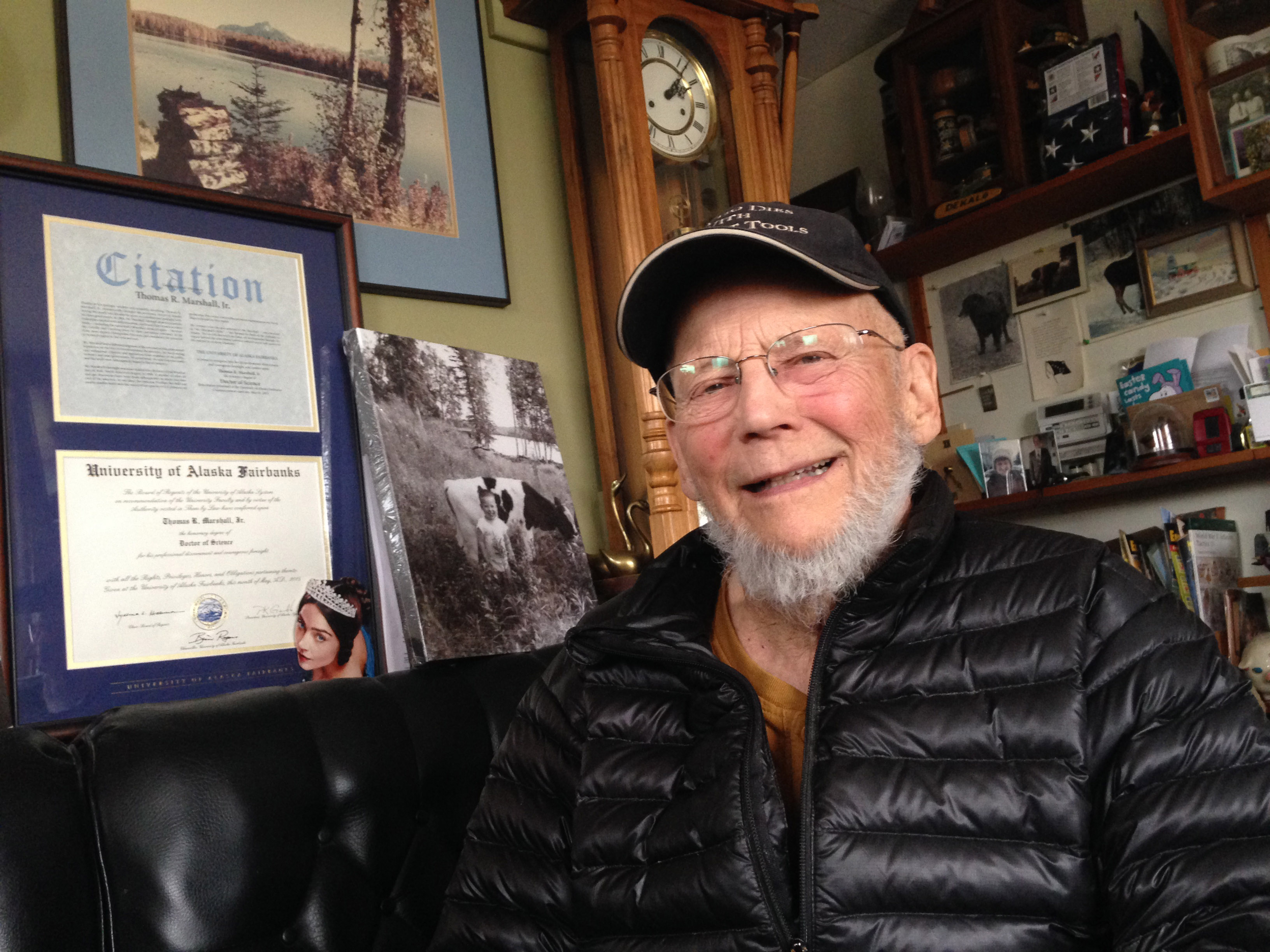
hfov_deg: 55.4
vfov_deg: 42.9
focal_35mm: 33
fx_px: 1211
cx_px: 635
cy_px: 476
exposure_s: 1/20
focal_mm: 4.12
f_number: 2.4
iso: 250
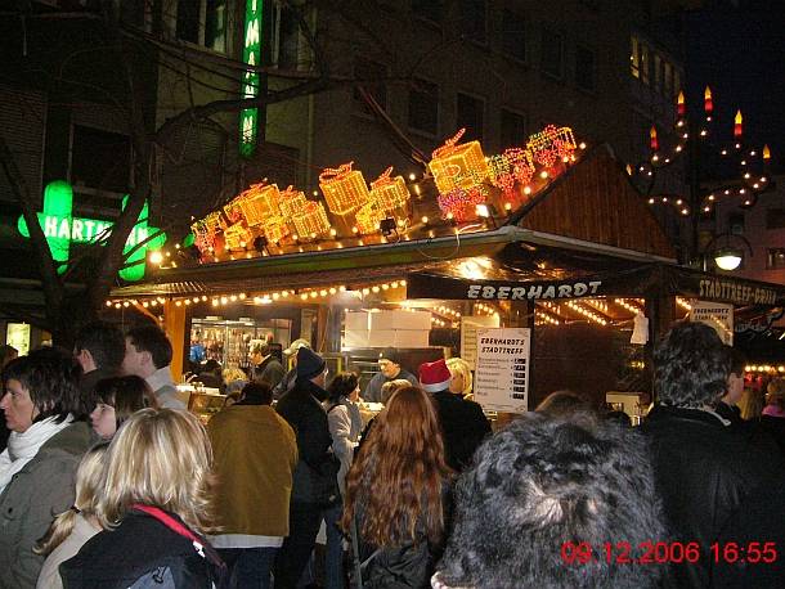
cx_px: 392
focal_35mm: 35
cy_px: 294
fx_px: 794
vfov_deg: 40.7
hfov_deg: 52.6
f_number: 2.8
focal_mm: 5.8
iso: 400
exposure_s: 1/60
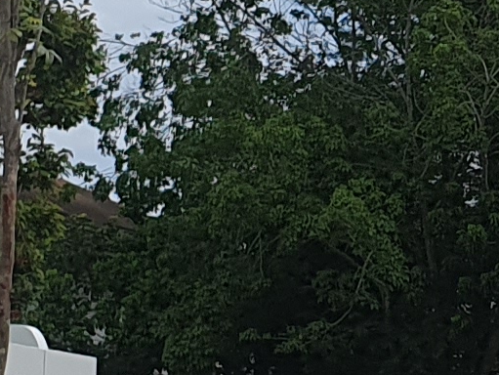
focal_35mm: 205
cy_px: 356
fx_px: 2957
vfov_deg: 7.2
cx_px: 955
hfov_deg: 9.1
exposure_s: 1/3072
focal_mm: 4.32
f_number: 2.4
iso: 50
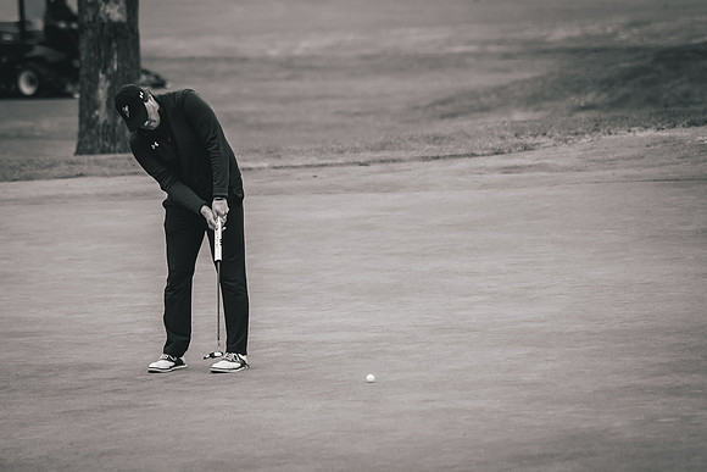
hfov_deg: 6.8
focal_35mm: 302
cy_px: 218
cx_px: 238
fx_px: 5936
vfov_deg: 4.6
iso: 640
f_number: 2.8
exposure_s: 1/3200
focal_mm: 150
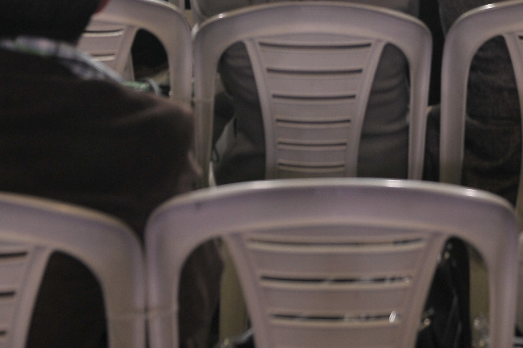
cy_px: -251
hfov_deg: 19.1
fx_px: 1553
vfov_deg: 11.9
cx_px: 247
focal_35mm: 107
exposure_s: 1/80
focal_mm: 31
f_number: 3.2
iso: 640
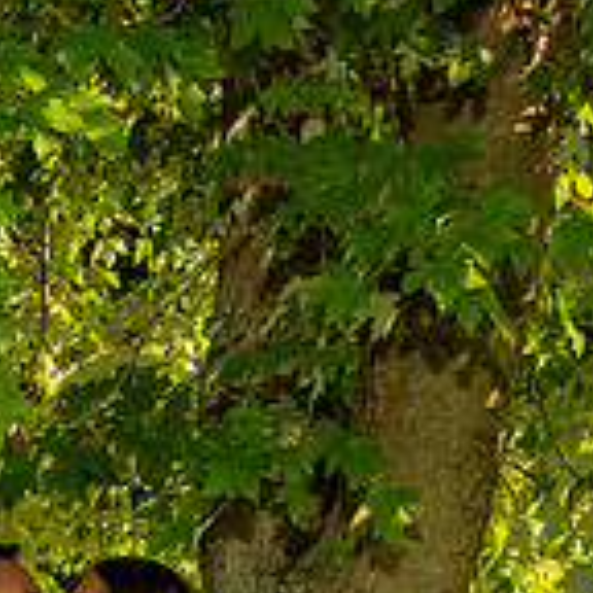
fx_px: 3198
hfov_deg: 10.5
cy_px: 873
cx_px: 49
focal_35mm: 165
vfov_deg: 10.3
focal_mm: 62
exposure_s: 1/125
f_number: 11
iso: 400
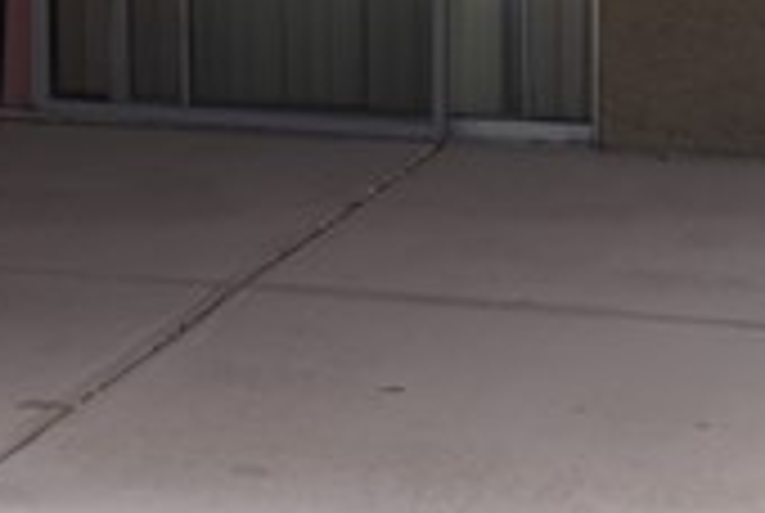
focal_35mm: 153
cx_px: -32
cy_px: -148
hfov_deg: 13.2
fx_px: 3257
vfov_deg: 8.9
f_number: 4.5
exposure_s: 1/250
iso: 100
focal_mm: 16
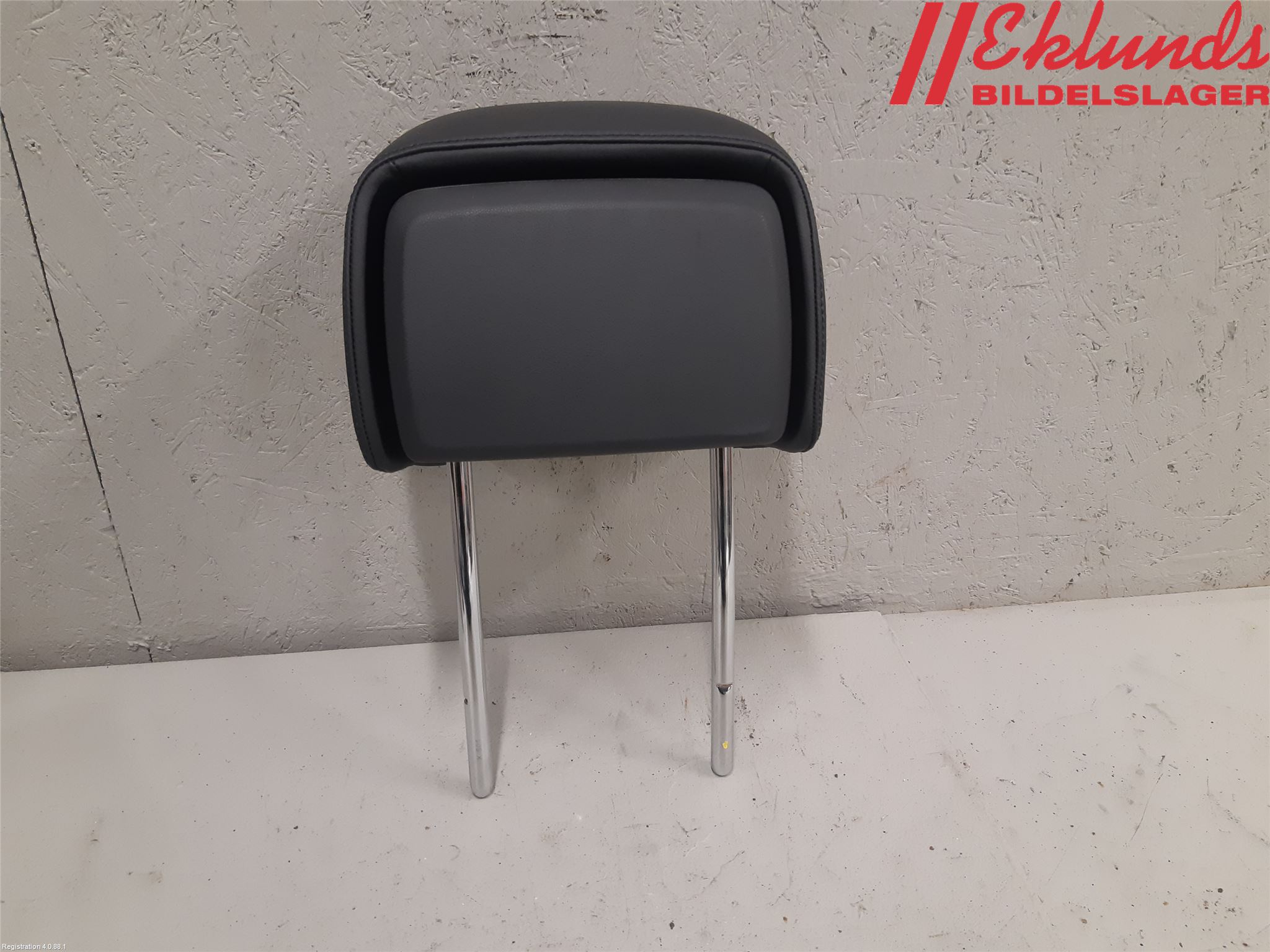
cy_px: 476
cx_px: 635
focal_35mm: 26
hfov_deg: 67.3
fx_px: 954
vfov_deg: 53.1
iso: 125
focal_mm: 3.93
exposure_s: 1/50
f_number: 1.7
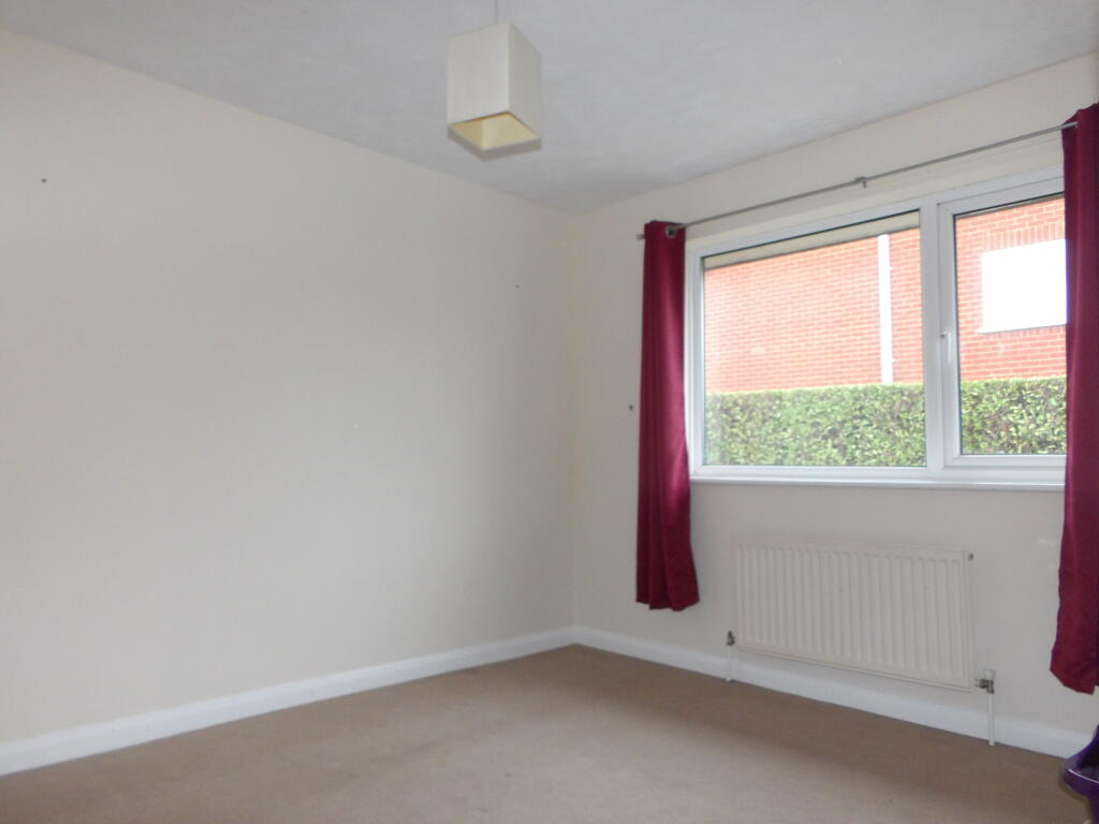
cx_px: 550
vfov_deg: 56.8
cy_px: 412
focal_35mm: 24
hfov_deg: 71.6
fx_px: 762
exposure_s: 1/15
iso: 385
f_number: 4.1
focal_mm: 4.3
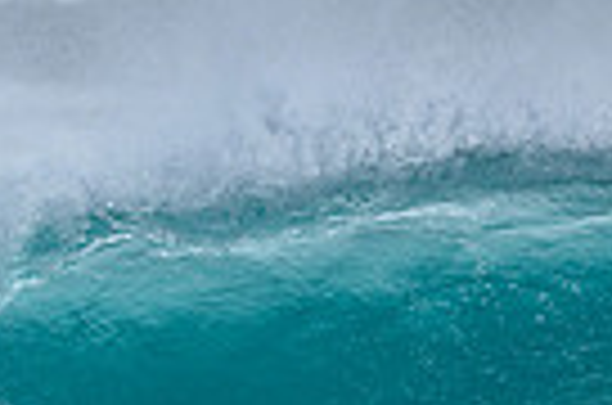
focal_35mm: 3424
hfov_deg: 0.6
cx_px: -14
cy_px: 574
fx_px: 58072
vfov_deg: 0.4
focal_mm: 800
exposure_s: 1/2000
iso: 140
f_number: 6.3
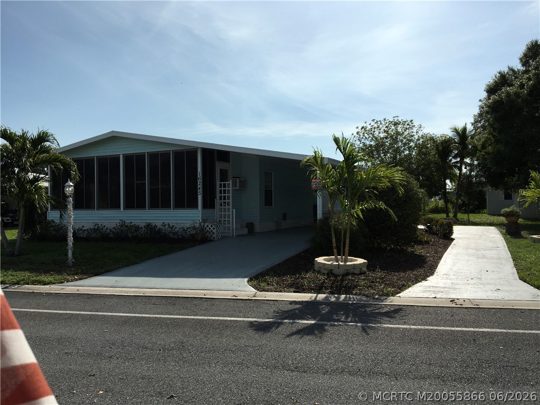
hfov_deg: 61.7
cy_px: 202
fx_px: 452
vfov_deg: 48.2
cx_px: 270
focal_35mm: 29
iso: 25
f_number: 2.2
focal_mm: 4.15
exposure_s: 1/4274
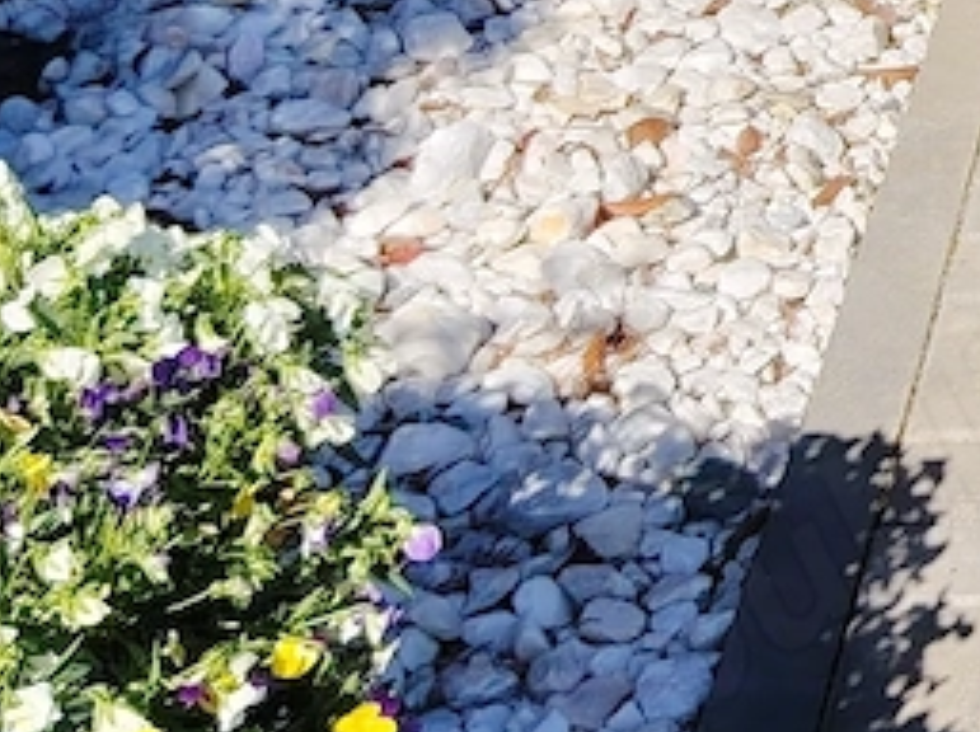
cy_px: -488
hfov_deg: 16.0
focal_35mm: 113
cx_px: 1480
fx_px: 3195
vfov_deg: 12.2
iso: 100
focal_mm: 5.25
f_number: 1.75
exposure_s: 1/1012
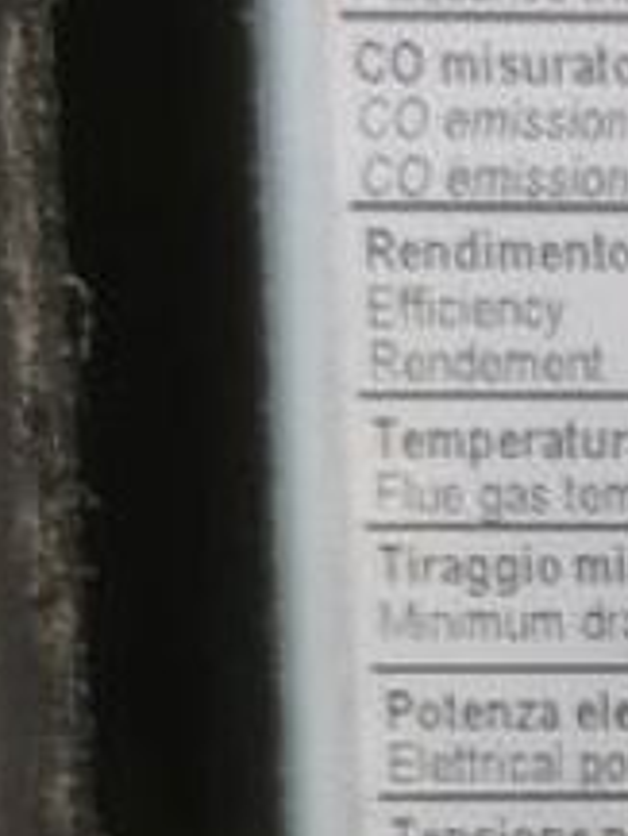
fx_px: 4011
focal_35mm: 166
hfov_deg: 8.3
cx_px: 1472
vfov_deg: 11.8
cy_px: 869
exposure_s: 1/209
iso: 50
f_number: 1.8
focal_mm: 5.58
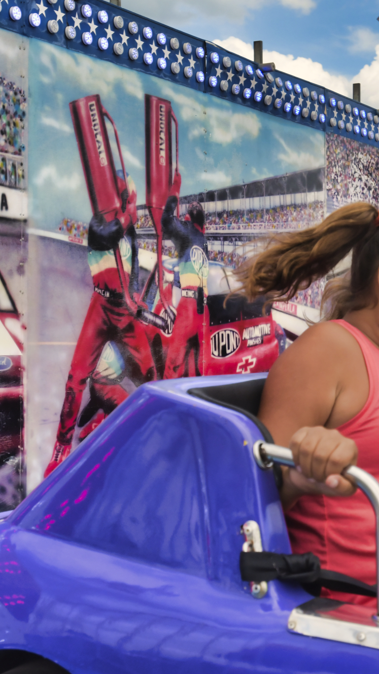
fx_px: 1268
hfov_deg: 16.8
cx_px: 340
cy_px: 337
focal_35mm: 71
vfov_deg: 29.7
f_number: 6.3
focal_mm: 30
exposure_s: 1/2500
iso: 400
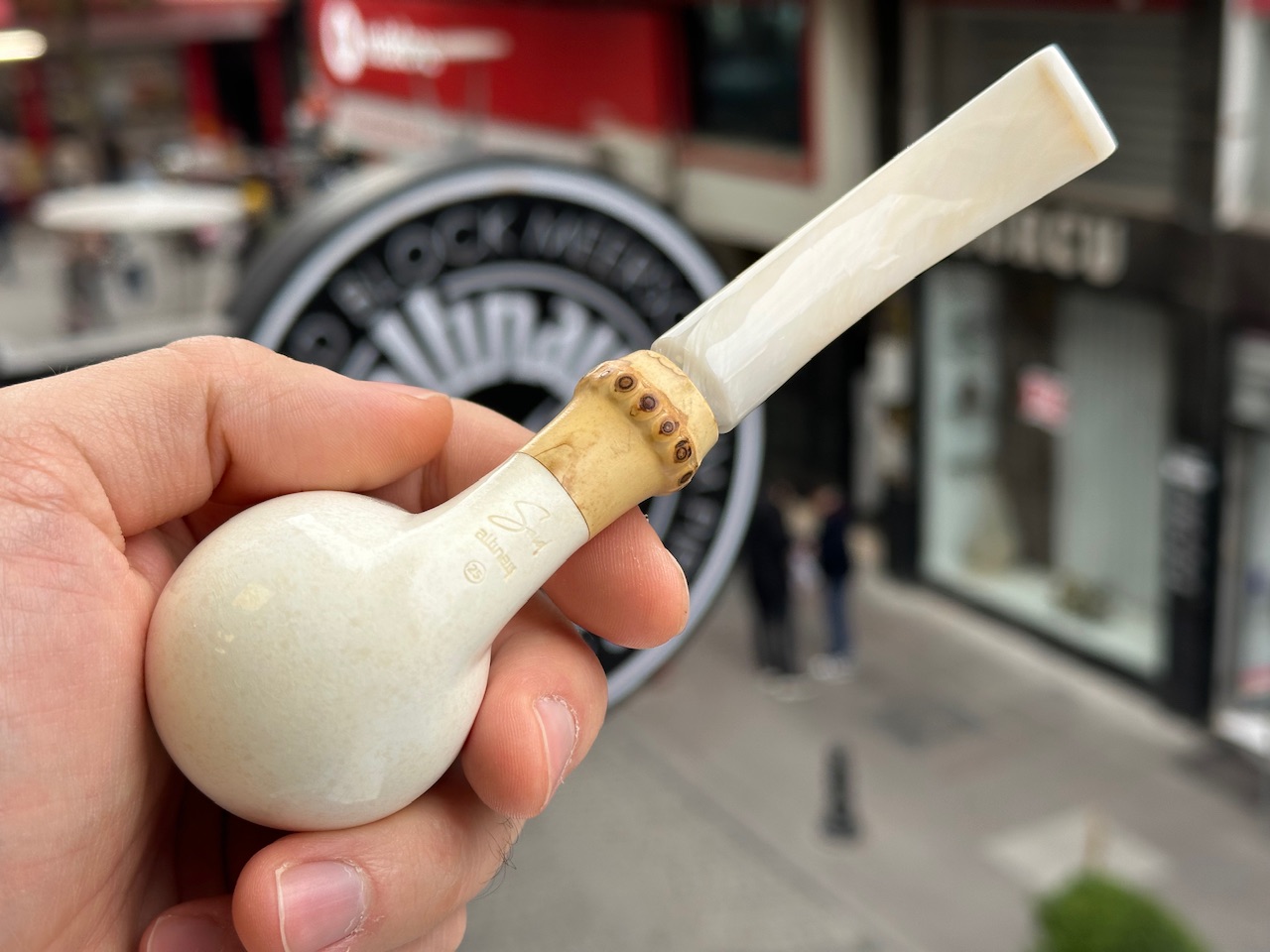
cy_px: 476
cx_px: 635
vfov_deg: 30.3
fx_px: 1761
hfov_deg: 39.7
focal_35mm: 48
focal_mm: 6.86
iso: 64
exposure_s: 1/393
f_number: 1.78
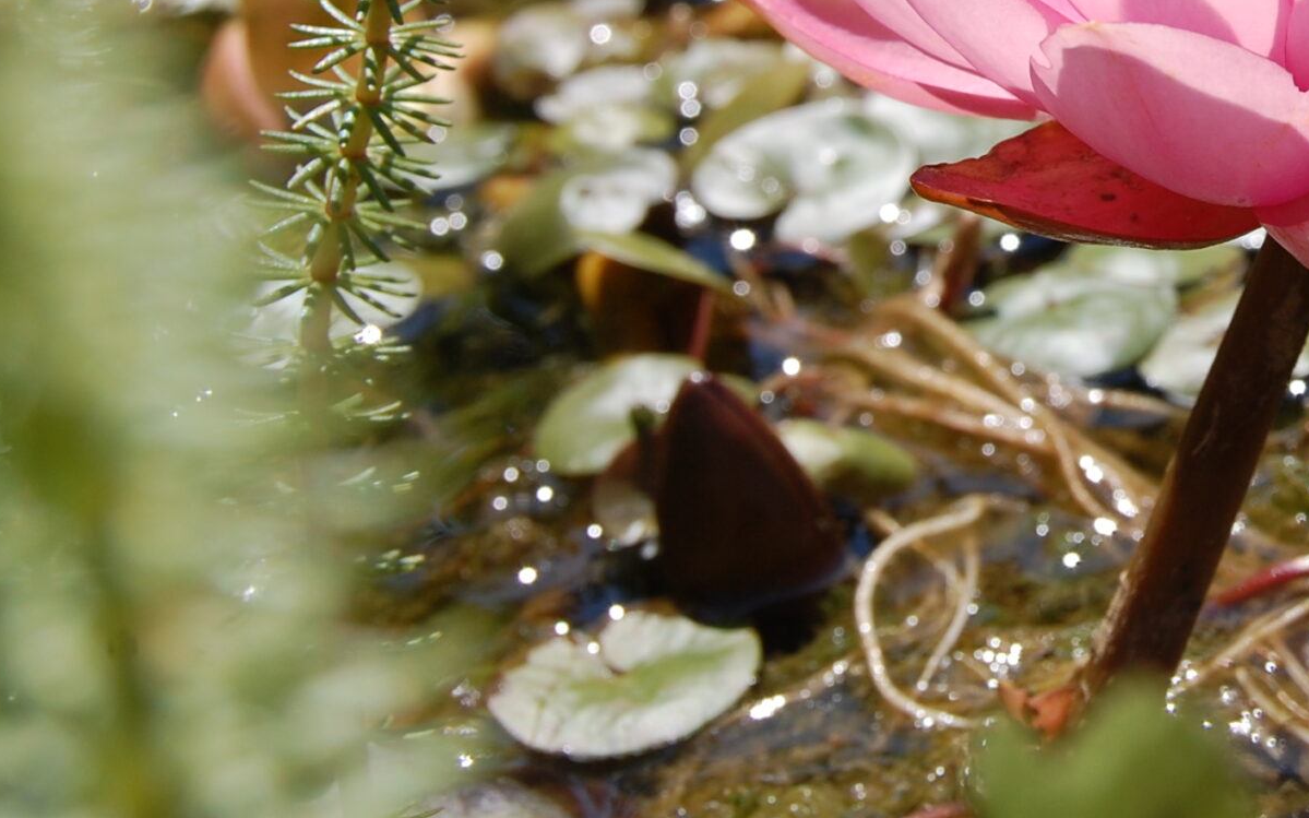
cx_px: 1305
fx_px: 3606
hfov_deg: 20.0
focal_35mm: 101
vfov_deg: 12.8
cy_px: 17
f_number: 10
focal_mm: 31
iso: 200
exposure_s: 1/400
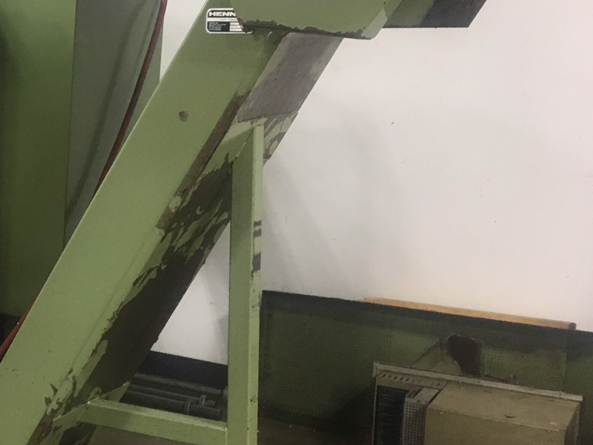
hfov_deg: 23.6
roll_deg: -1.8
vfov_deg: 19.9
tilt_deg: -7.4
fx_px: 1268
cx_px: -148
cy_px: 181
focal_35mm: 74
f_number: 2.2
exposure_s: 1/30
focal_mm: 4.15
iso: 80
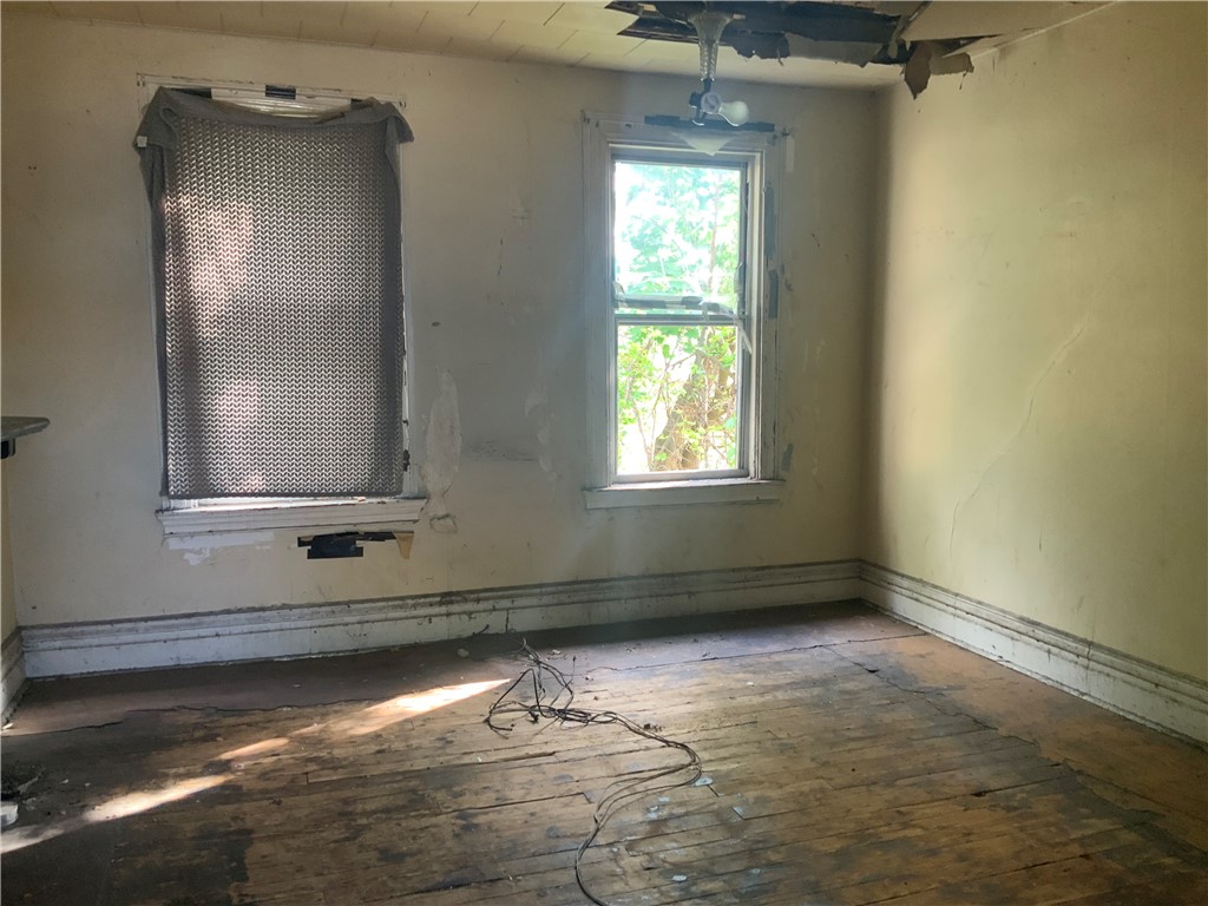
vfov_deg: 48.2
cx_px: 604
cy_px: 453
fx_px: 1012
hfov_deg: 61.7
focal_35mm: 29
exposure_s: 1/60
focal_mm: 3
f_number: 1.8
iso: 125
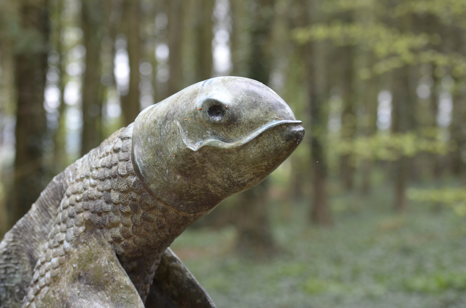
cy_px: 154
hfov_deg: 19.5
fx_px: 1356
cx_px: 233
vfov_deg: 13.0
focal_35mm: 105
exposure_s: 1/400
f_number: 2.8
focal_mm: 70
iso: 400
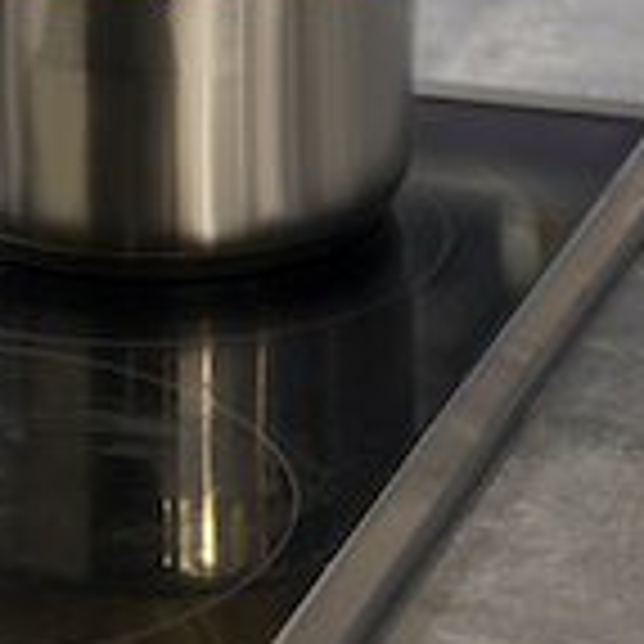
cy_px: -20
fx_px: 3431
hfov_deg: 10.7
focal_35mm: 163
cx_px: 158
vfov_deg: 10.6
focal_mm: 55
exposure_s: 1/125
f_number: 2.8
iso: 320
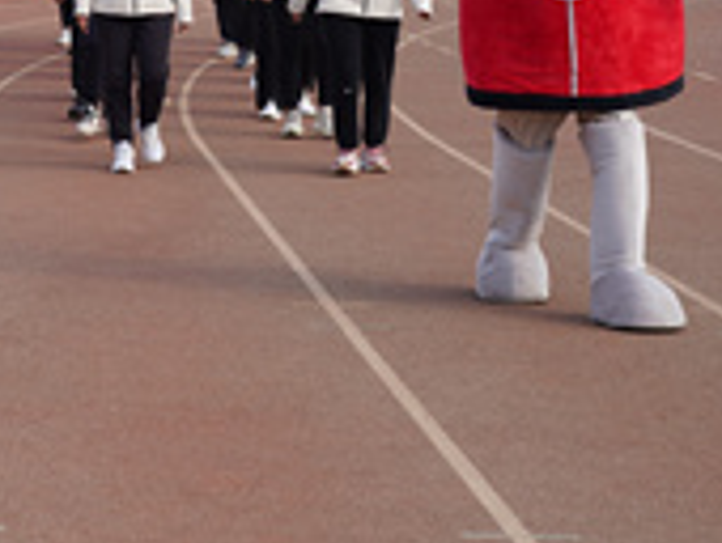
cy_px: -36
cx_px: -174
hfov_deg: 13.0
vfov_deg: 10.0
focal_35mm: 147
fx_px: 3070
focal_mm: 52
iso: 100
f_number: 4.5
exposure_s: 1/400
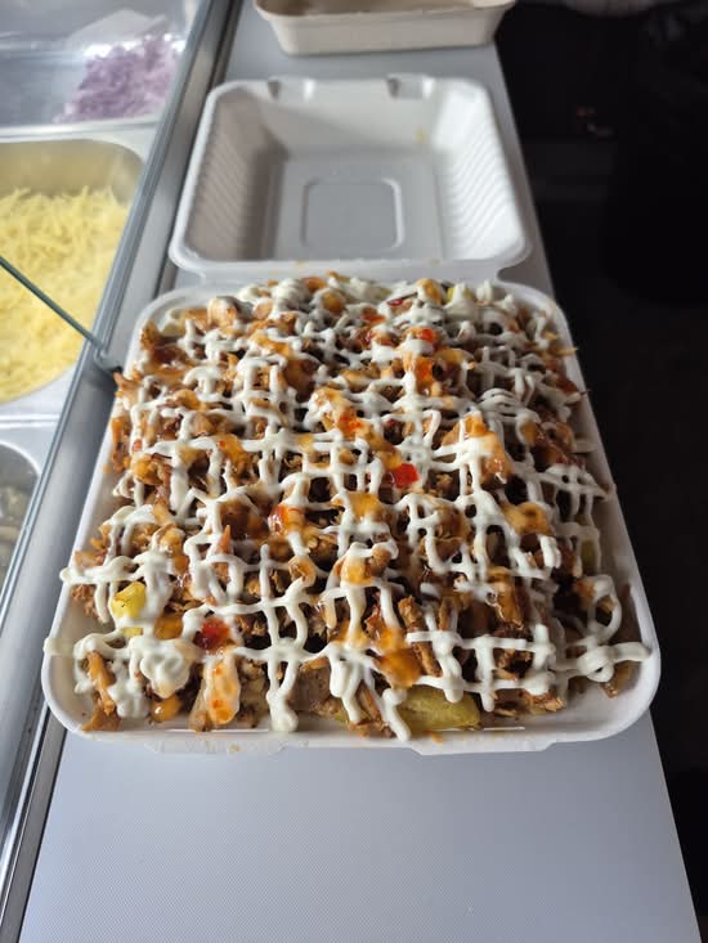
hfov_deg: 58.9
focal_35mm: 23
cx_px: 354
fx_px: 627
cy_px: 472
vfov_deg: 73.9
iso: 160
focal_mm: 5.4
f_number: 1.8
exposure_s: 1/180
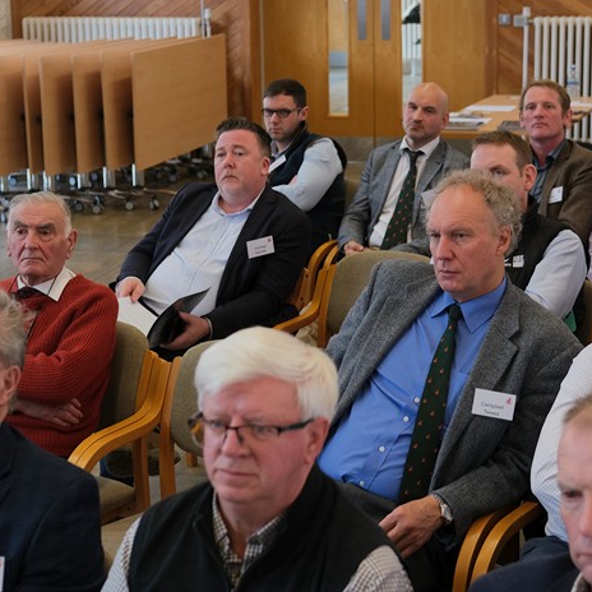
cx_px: 328
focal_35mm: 68
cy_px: 297
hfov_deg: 25.3
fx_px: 1316
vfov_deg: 25.4
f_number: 3.2
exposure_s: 1/125
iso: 800
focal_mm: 35
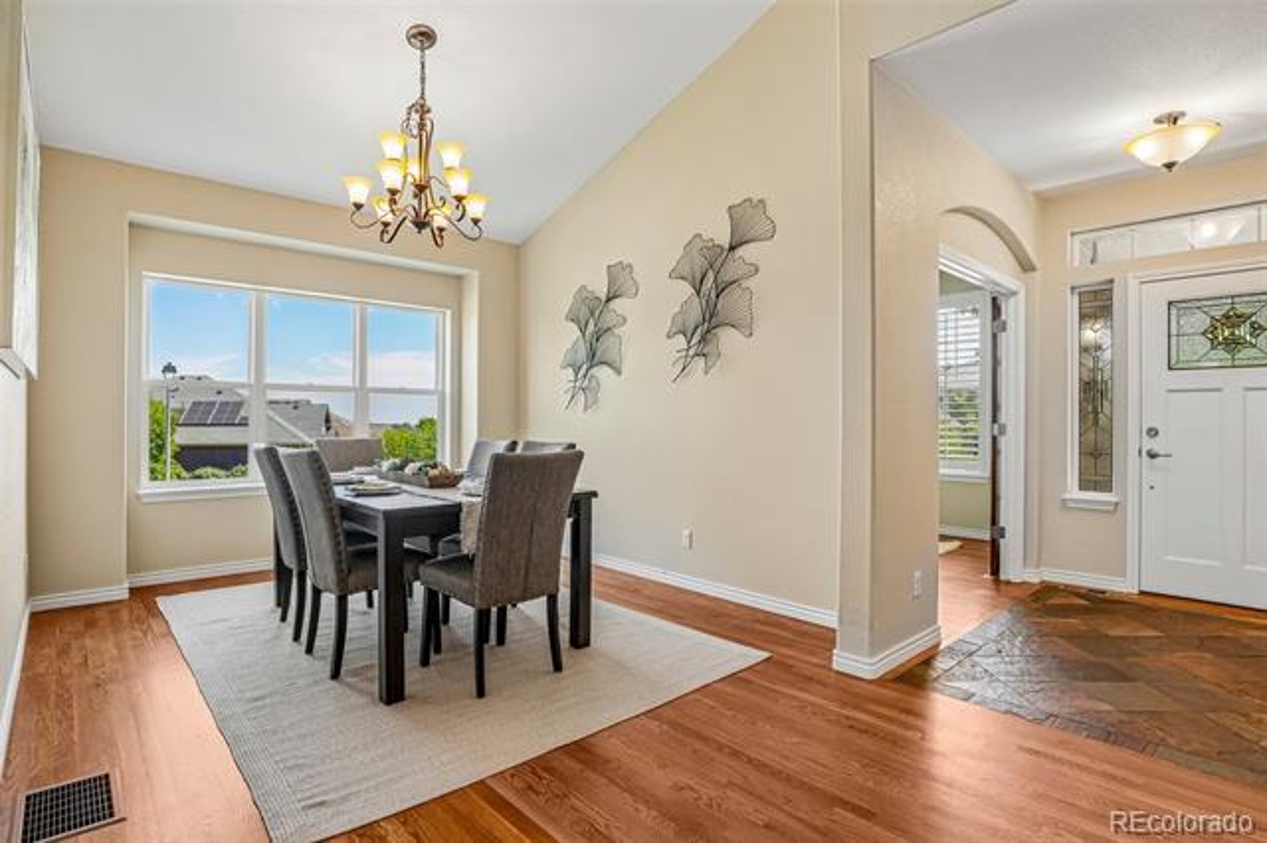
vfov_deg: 72.0
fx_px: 580
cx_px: 634
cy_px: 422
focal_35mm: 16
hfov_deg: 95.0
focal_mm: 11
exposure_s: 1/30
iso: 200
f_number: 8
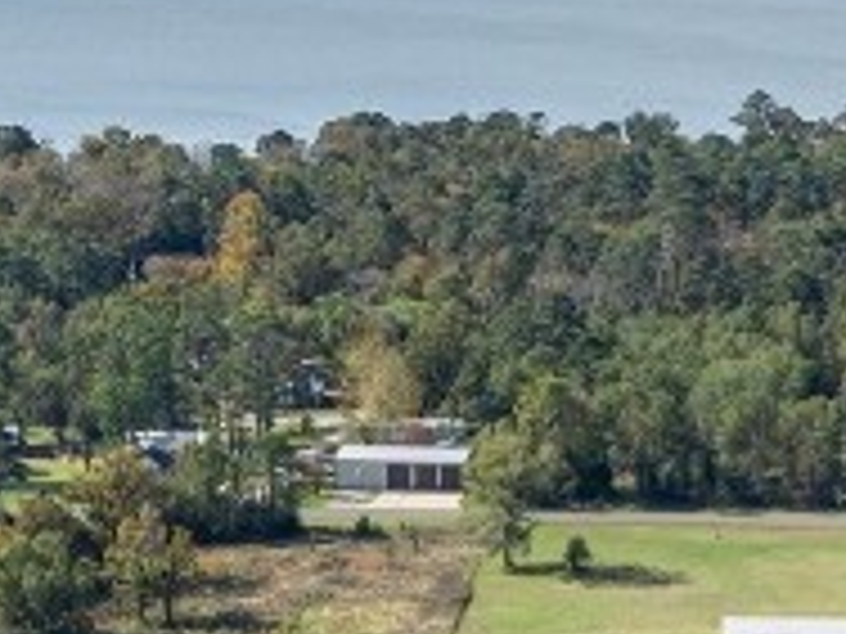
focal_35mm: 131
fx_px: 3202
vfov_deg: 10.5
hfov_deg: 14.9
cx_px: 711
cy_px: 1232
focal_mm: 12.29
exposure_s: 1/3200
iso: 130
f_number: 2.8
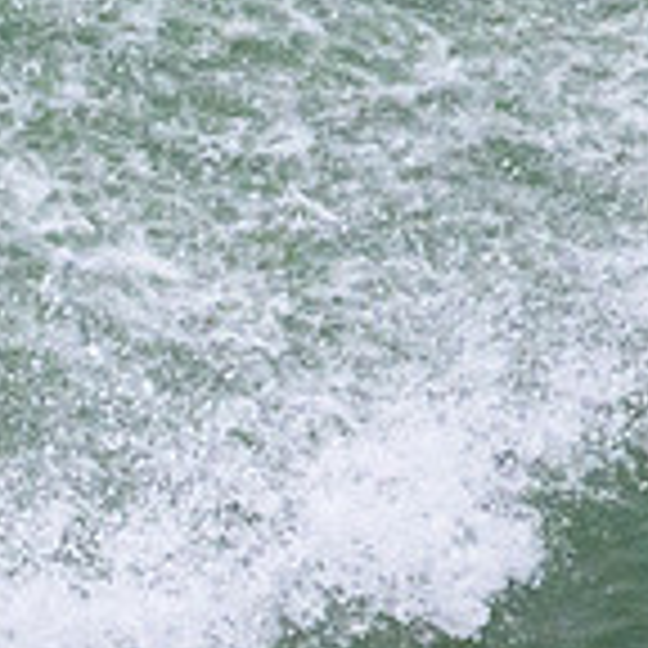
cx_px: -270
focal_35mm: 2995
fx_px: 63431
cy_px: 615
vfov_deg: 0.6
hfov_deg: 0.6
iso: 5000
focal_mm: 800
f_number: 11
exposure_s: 1/3200
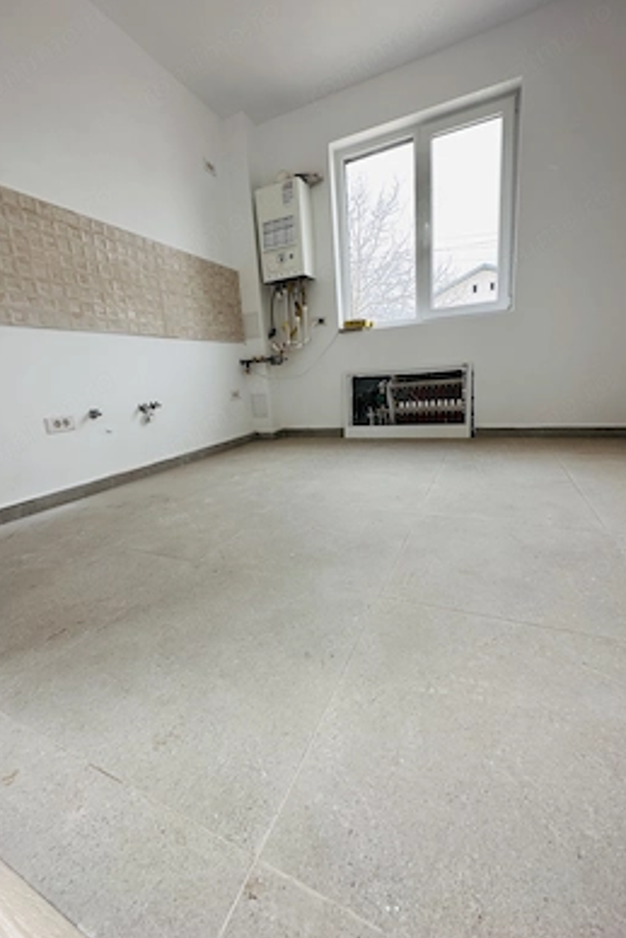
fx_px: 391
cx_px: 297
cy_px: 462
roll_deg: +4.6
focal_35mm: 15
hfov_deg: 77.3
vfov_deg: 100.4
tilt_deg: -13.2
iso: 40
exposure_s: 1/153
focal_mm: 2.22
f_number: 2.2
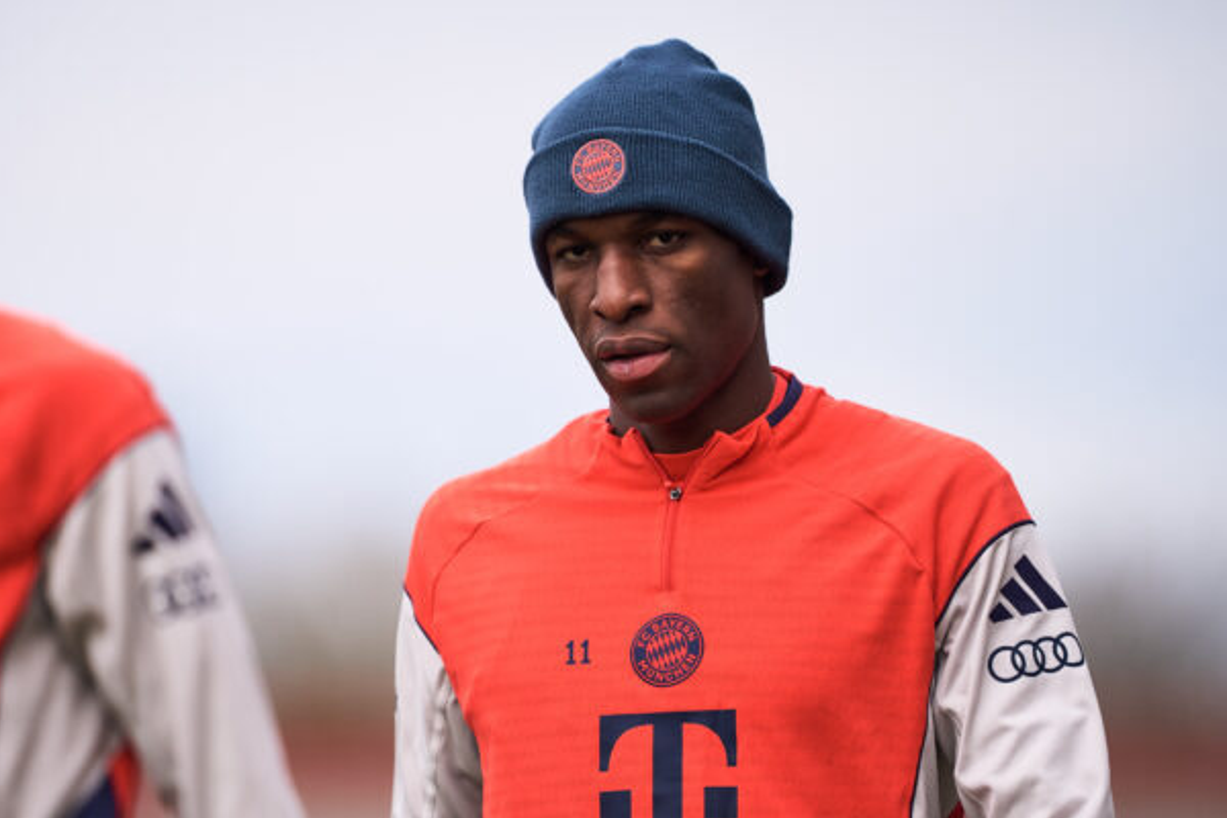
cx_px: 554
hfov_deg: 4.1
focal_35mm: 500
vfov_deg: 2.7
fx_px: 17040
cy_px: 479
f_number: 2.8
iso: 320
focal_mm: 400
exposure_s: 1/1600
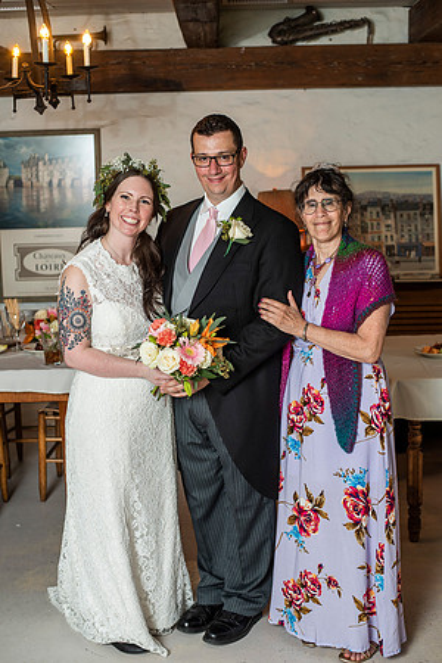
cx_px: 221
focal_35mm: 50
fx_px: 921
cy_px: 332
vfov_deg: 39.6
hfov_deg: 27.0
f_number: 3.5
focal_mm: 50
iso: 500
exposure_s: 1/80
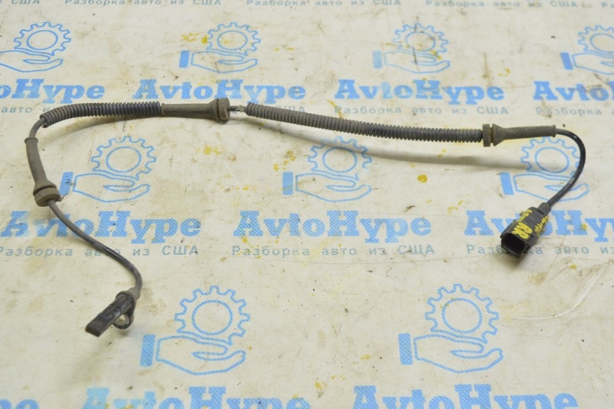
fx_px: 784
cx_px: 307
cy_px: 203
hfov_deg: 42.8
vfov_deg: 29.2
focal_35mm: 46
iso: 400
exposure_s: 1/20
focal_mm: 30
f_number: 5.6
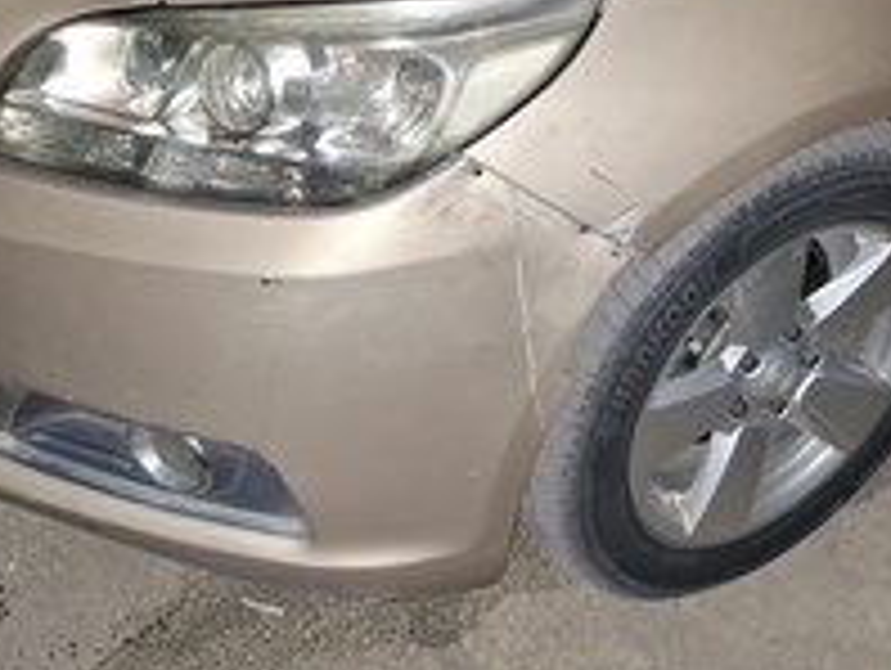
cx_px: 668
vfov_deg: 26.6
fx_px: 1366
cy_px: 61
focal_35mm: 53
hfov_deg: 35.3
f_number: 1.8
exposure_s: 1/10
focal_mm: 5.54
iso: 50
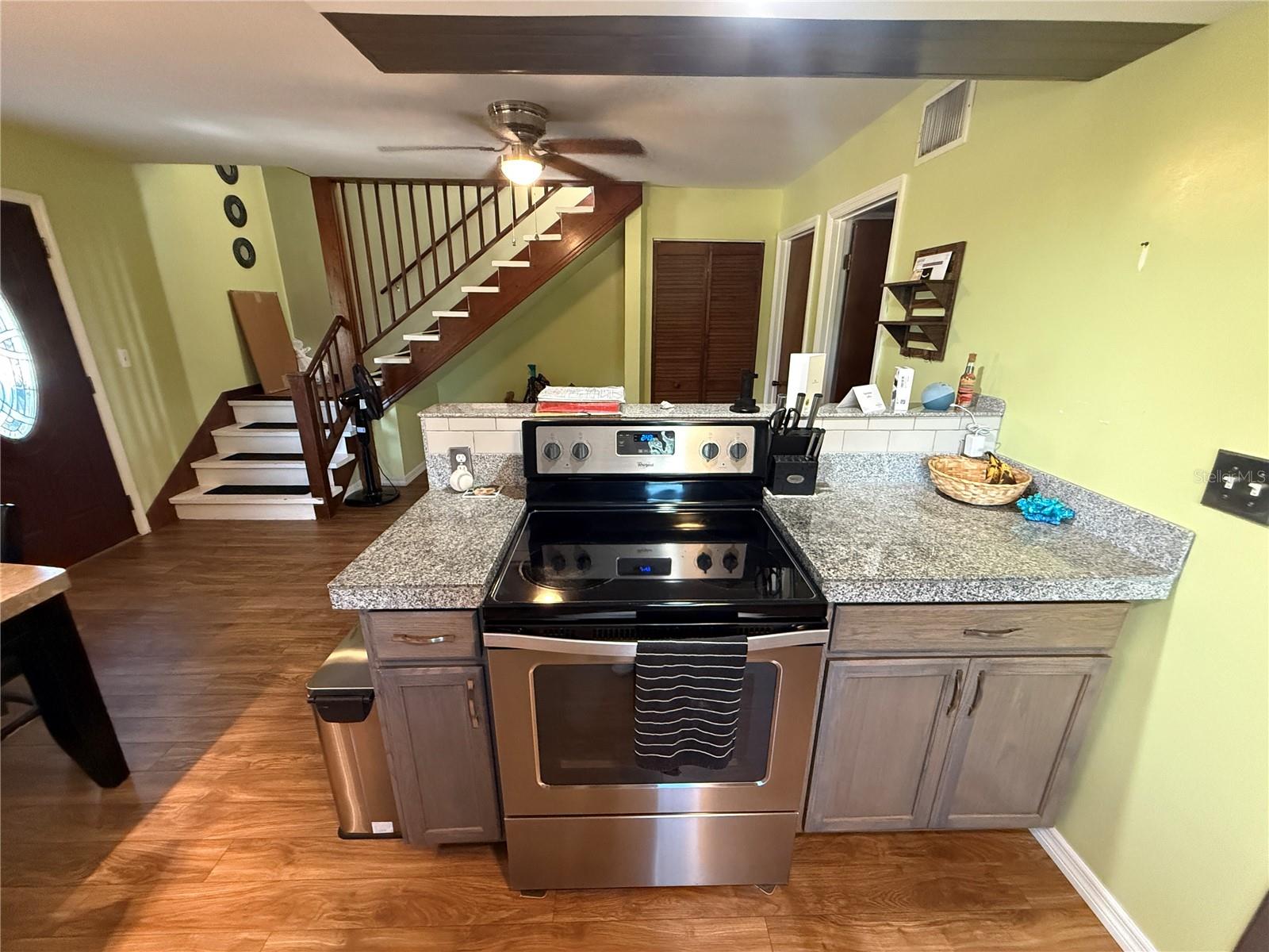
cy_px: 476
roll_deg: -0.3
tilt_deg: -18.0
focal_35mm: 14
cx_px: 634
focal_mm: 2.22
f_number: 2.2
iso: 800
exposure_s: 1/60
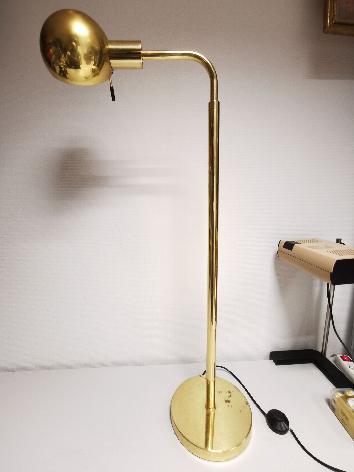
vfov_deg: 91.0
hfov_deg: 74.7
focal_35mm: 17
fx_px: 232
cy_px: 236
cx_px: 177
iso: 400
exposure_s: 1/33.3
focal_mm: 2.26
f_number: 2.2
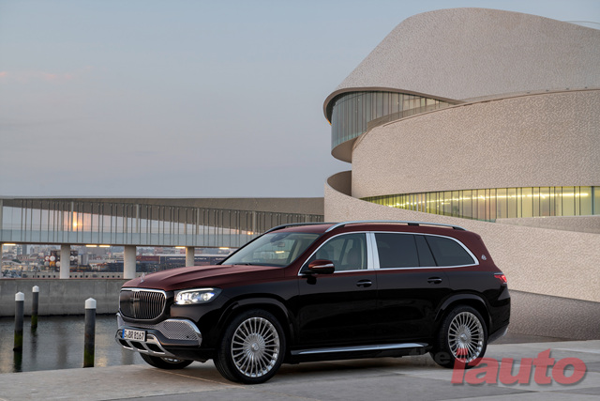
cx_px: 300
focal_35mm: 58
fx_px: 967
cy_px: 200
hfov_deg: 34.5
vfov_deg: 23.4
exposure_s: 1/6
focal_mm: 58
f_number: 8
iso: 200
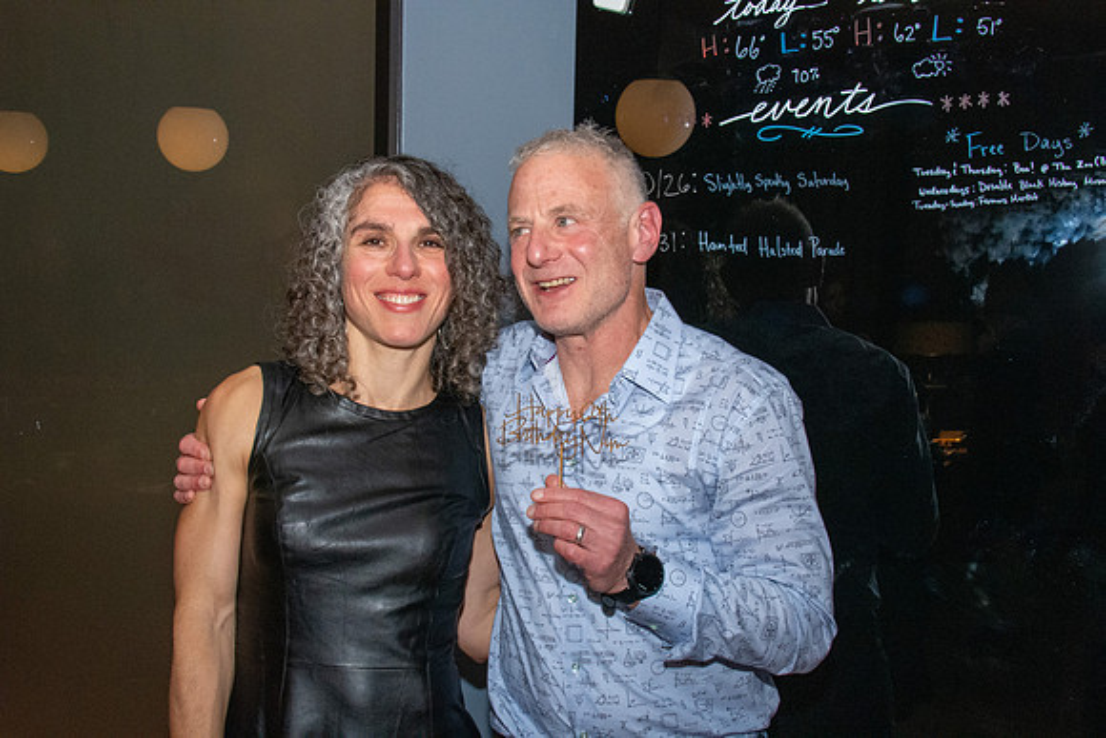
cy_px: 369
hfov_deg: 43.6
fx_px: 1383
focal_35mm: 45
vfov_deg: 29.9
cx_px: 553
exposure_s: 1/160
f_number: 14
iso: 5000
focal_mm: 30
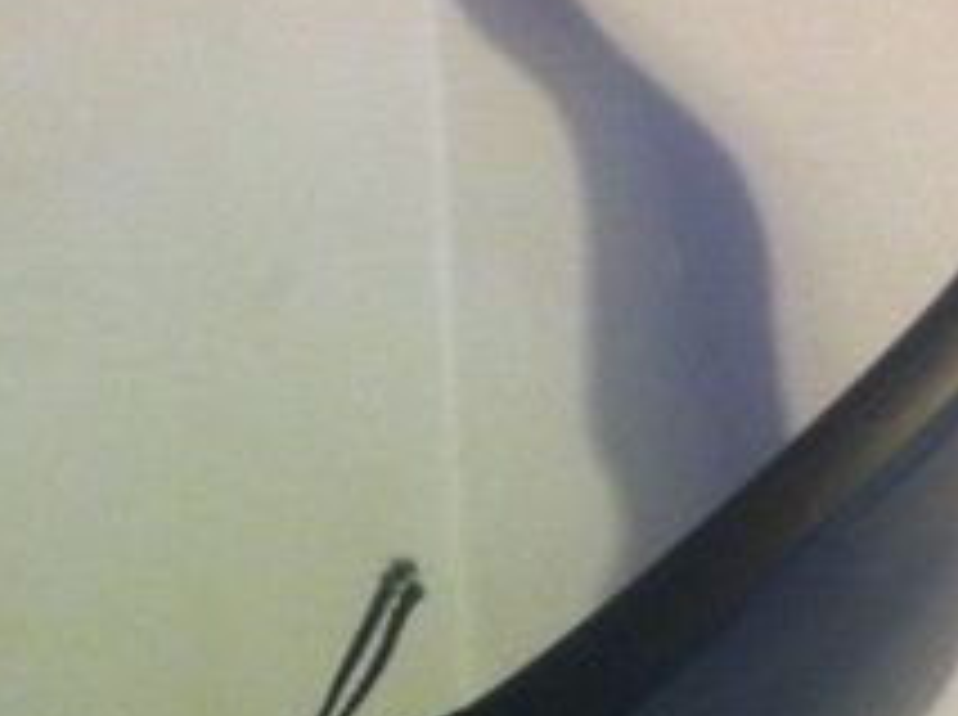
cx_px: 218
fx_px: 3288
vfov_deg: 12.3
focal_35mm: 119
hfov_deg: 16.5
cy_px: 734
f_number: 2.8
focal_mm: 3.85
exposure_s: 1/15
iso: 200
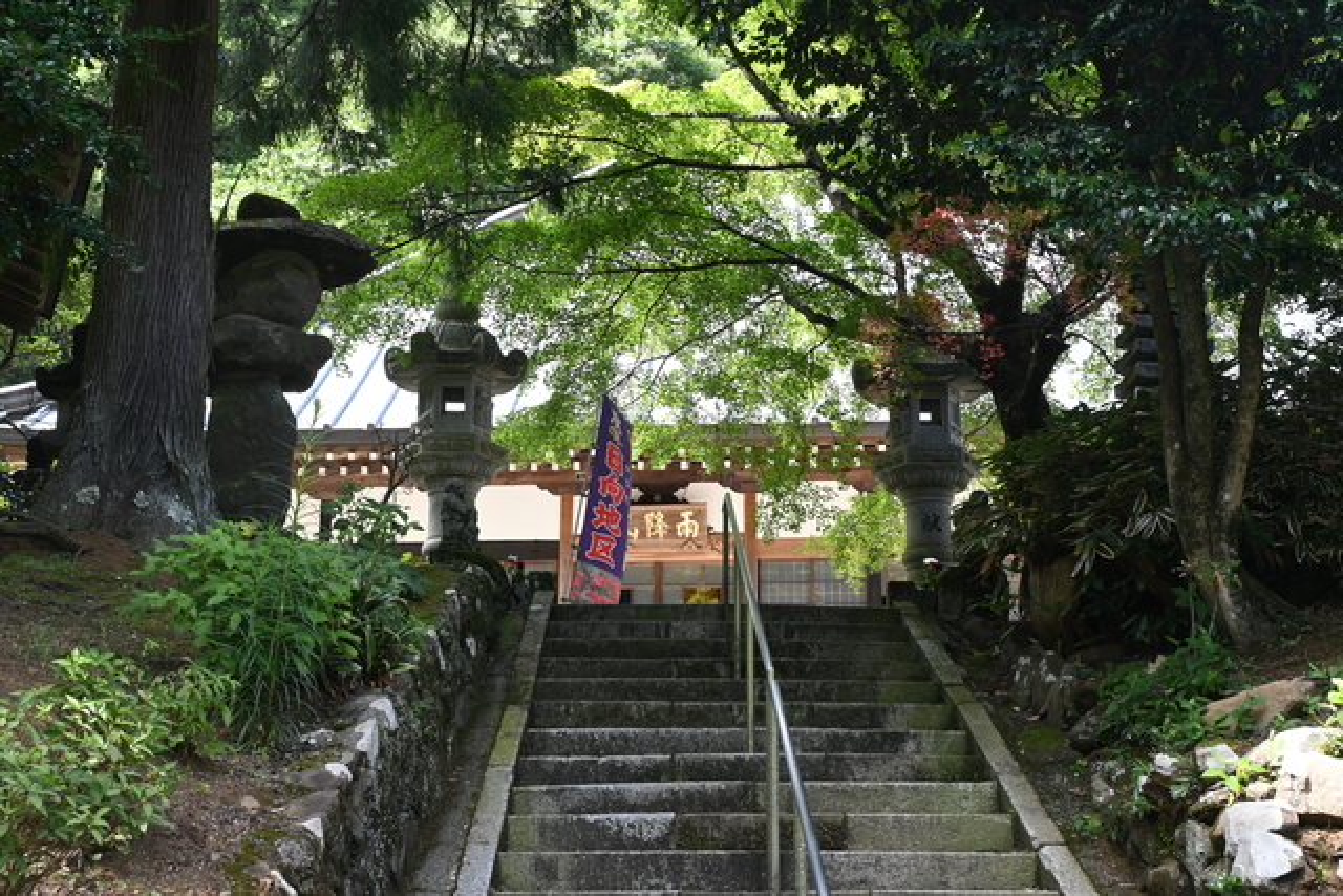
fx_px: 1679
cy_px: 448
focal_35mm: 45
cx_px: 672
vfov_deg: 29.9
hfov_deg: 43.6
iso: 320
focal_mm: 30
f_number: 8
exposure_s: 1/80
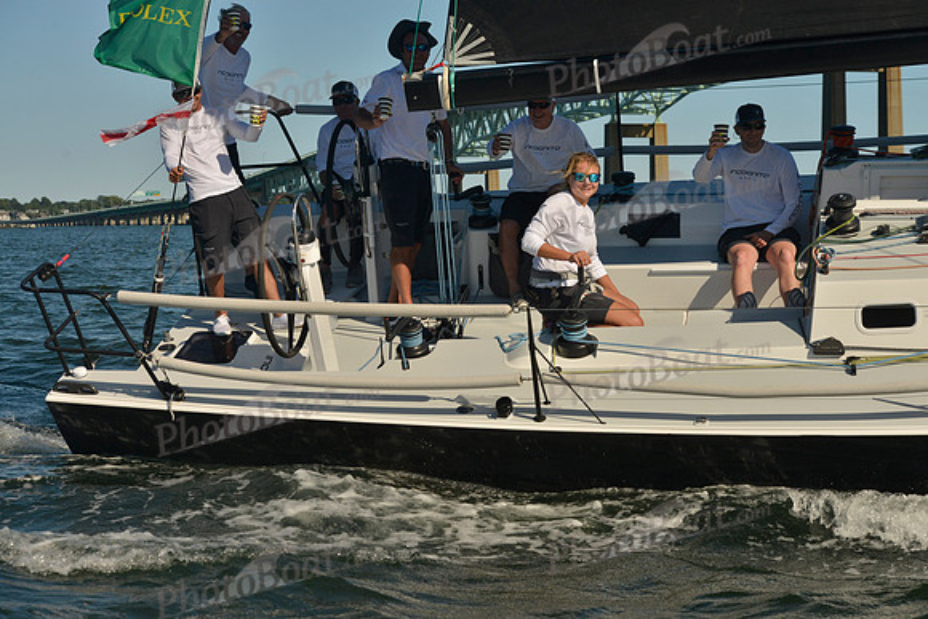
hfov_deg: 28.8
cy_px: 310
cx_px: 464
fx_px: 1805
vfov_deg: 19.5
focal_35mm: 70
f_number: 8
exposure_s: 1/1250
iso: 400
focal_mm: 70
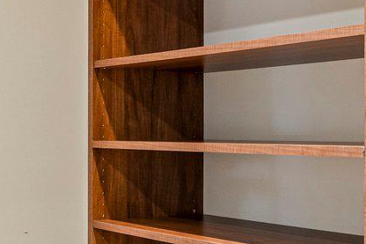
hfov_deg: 27.5
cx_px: -2
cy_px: 145
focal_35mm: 69
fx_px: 701
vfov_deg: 19.7
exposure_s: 1/2
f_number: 8
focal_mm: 14
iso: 400
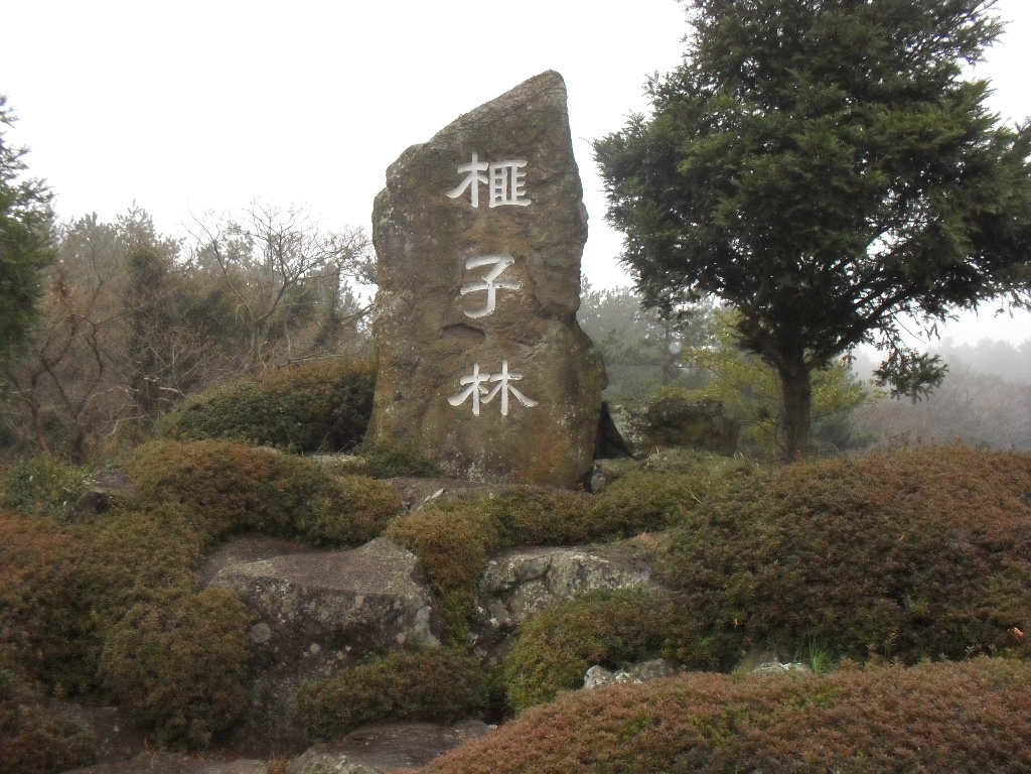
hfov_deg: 52.6
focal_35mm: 35
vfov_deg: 40.7
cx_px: 516
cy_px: 387
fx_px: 1042
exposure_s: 1/45
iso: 400
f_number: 8.4
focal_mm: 6.3
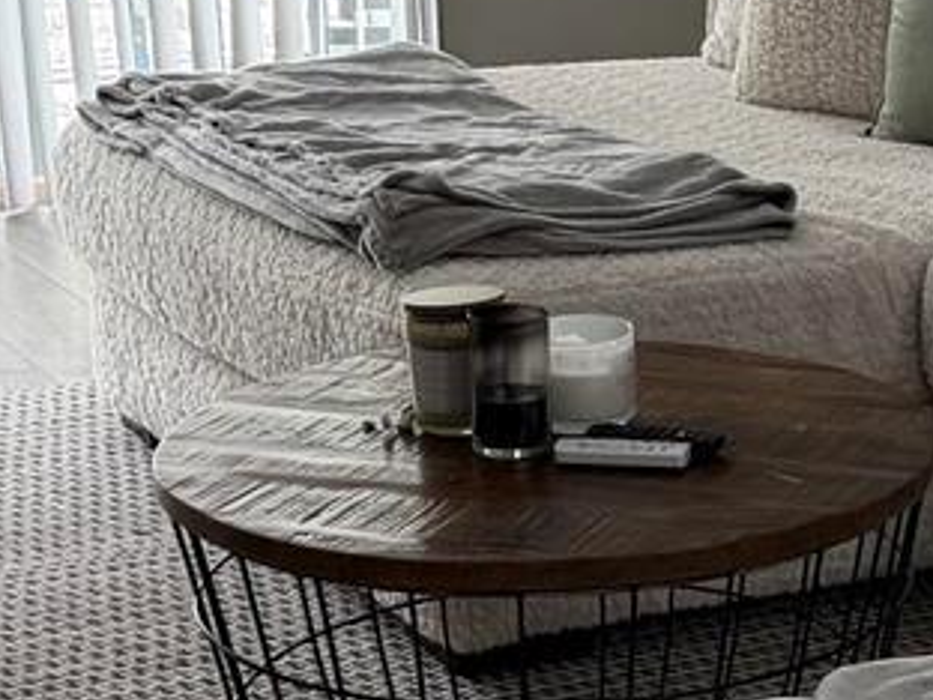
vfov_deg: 12.0
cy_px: 362
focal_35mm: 123
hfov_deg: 15.4
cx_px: 1142
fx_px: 3315
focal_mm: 6.76
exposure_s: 1/120
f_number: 1.78
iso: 250
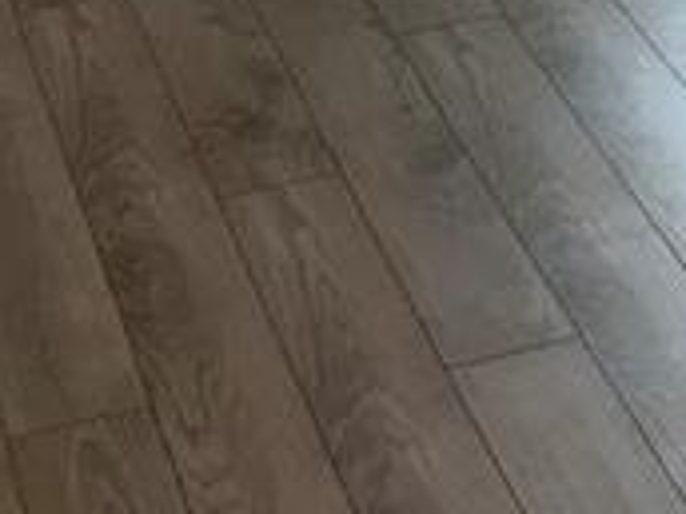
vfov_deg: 7.9
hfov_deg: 10.9
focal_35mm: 173
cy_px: -793
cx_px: 1081
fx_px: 3428
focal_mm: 3
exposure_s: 1/60
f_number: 1.8
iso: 40
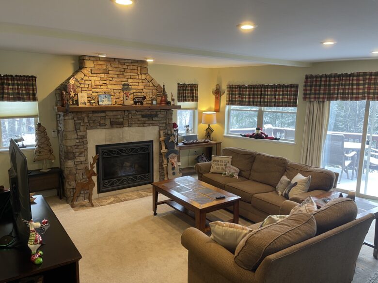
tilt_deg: -9.3
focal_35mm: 26
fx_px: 284
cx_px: 189
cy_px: 142
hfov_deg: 67.3
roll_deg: -0.5
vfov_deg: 53.1
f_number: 1.6
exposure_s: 1/60
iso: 125
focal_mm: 5.1
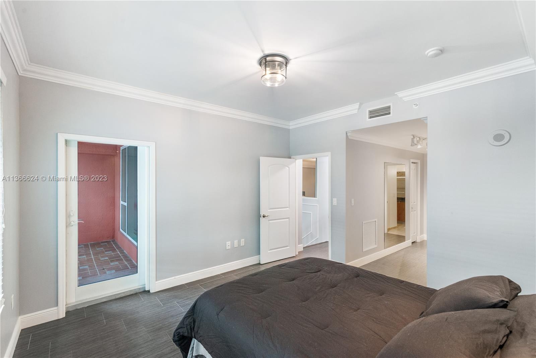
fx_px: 238
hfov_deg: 96.7
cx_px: 268
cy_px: 179
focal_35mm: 16
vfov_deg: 73.8
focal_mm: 16
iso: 1250
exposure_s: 1/15
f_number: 7.1
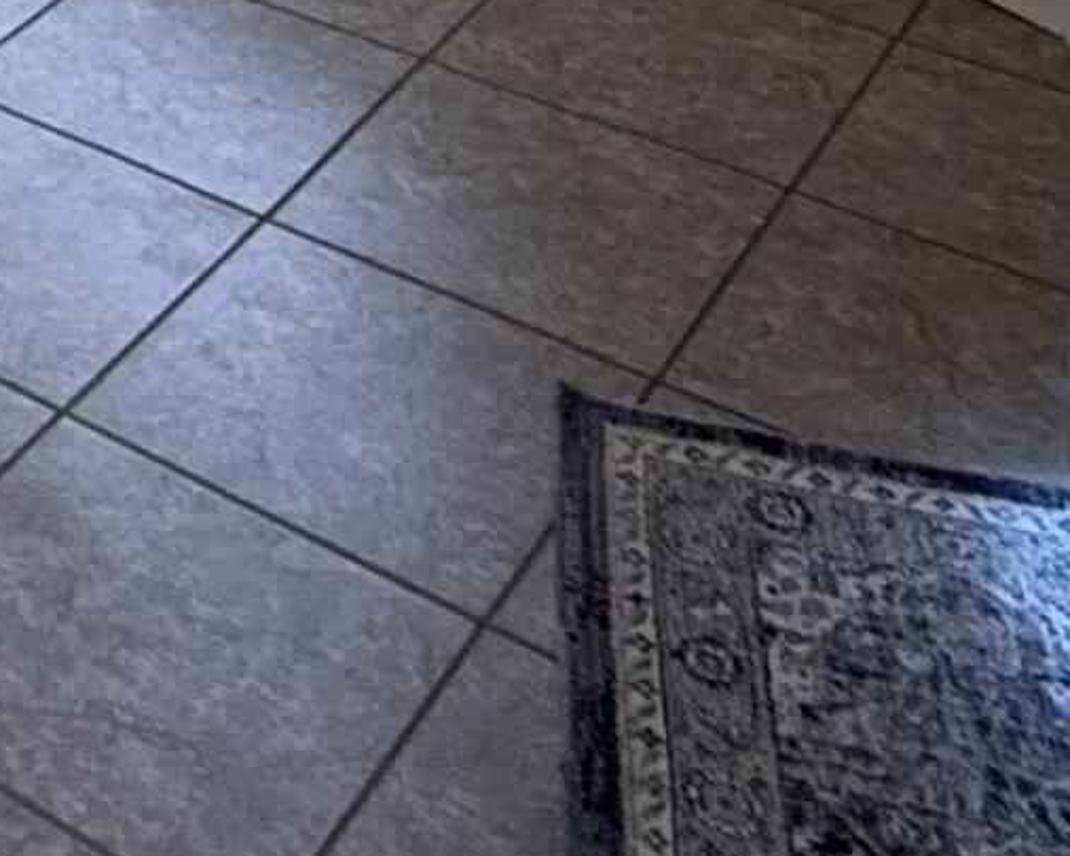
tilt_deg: -3.4
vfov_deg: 14.1
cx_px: -391
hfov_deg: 21.0
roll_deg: +0.2
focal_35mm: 81
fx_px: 2566
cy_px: -1099
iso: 250
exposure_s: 1/144
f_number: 2.2
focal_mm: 2.22
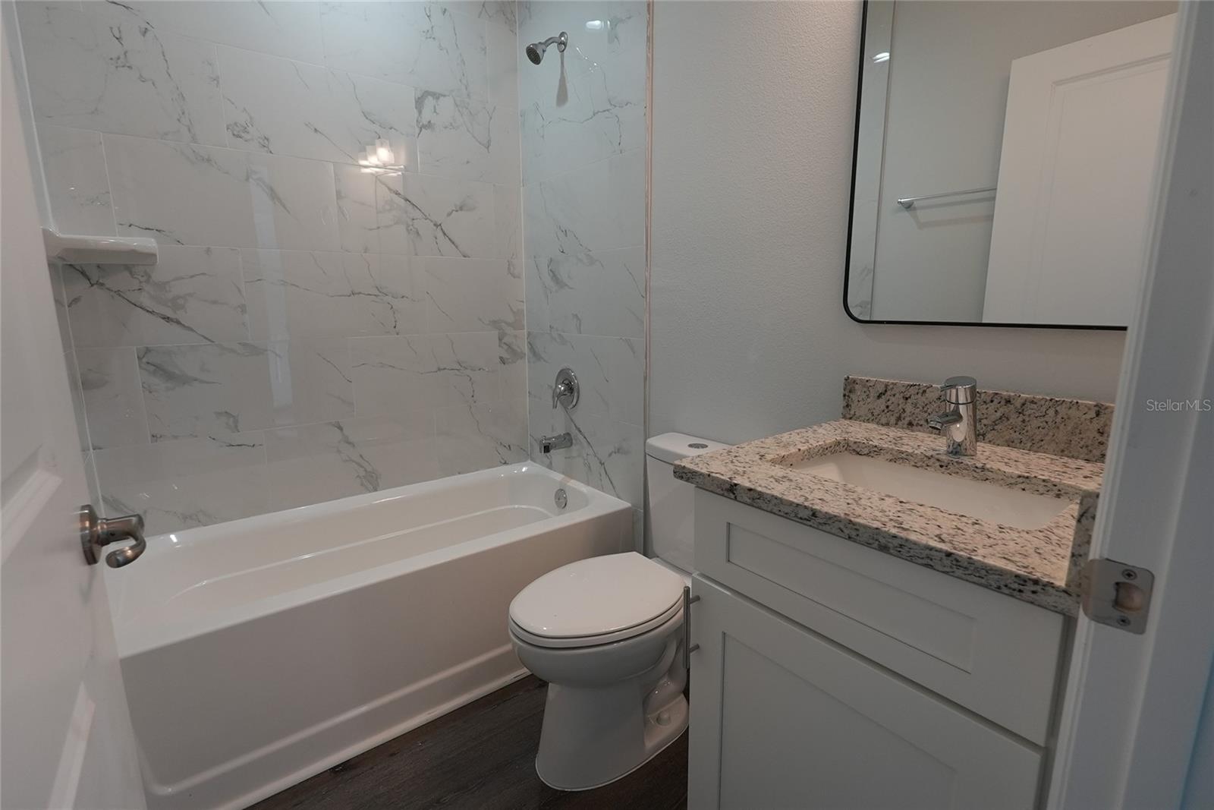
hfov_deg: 96.7
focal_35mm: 16
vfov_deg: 73.8
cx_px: 607
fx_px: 540
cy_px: 405
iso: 400
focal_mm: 11
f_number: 4
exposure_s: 1/160
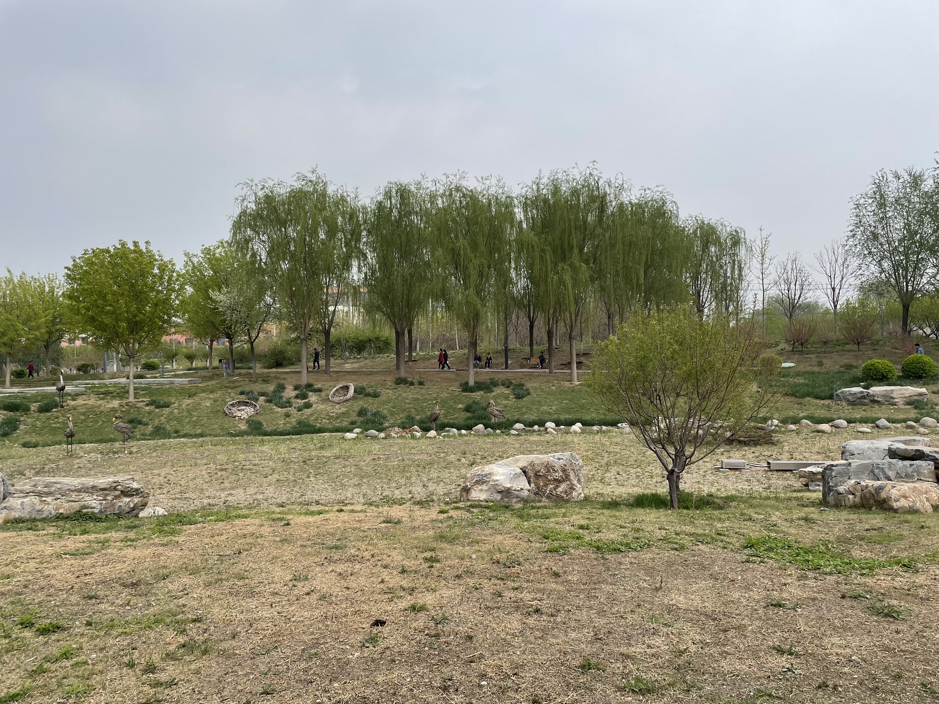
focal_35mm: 26
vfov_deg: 53.1
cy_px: 352
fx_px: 705
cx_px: 470
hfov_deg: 67.3
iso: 32
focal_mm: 4.2
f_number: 1.6
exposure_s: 1/4000
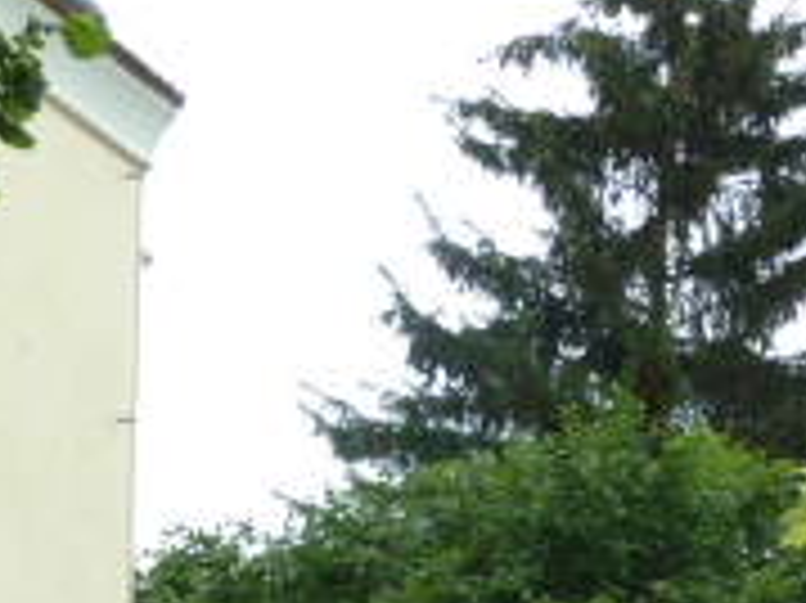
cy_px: 868
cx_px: 621
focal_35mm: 143
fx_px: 3327
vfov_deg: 10.1
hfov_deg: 13.8
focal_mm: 6.5
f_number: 4
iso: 80
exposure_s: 1/200
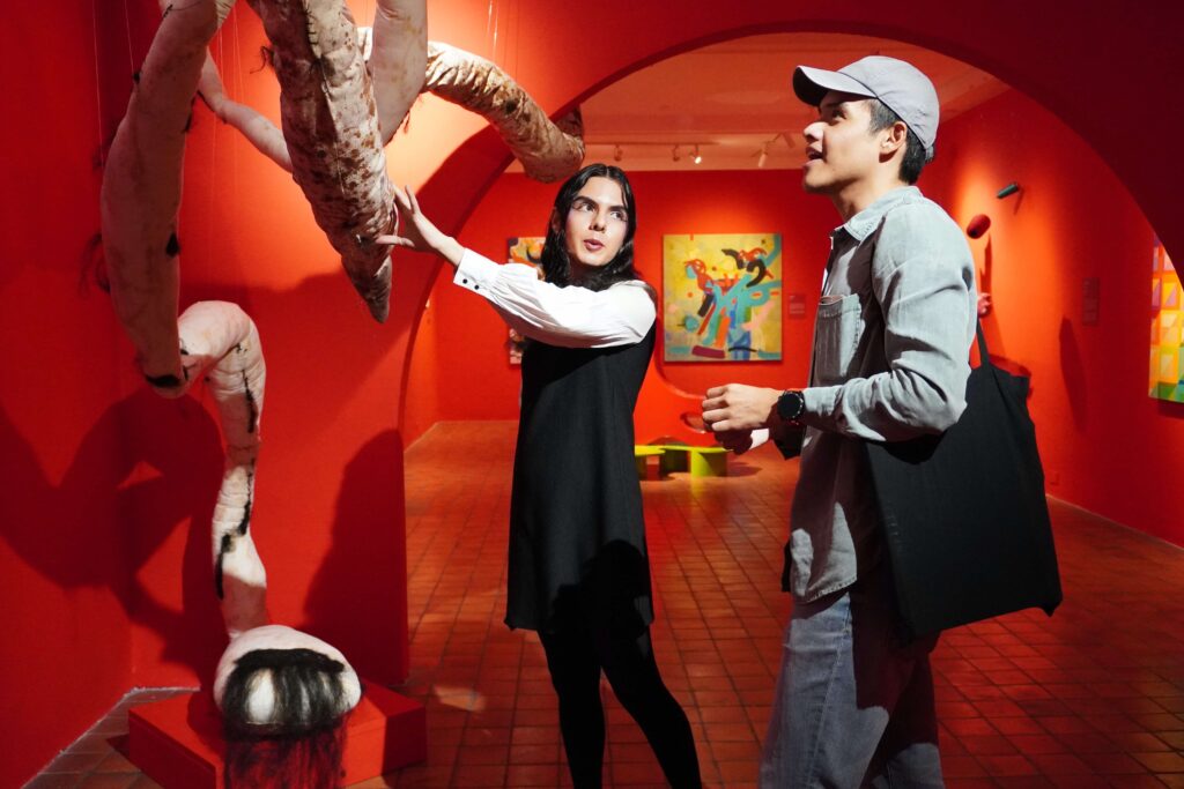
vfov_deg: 40.0
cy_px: 394
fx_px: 1085
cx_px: 592
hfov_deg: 57.2
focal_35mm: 33
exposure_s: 1/250
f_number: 4
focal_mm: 22
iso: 4000
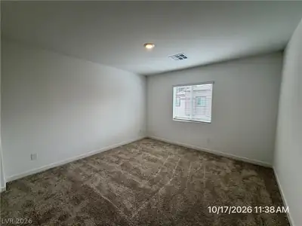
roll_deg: -0.2
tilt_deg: -4.1
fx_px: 122
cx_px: 151
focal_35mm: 14
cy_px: 113
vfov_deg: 85.7
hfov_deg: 102.1
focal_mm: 2.22
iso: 100
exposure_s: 1/120
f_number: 2.2
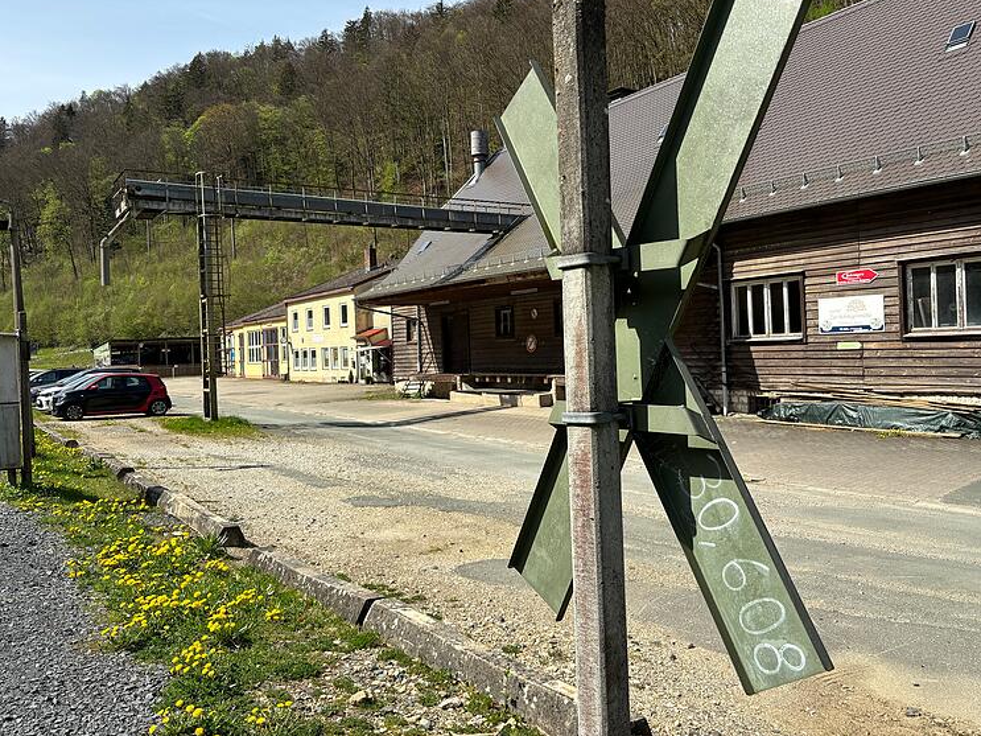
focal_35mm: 28
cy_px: 342
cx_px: 527
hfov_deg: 63.4
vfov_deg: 49.7
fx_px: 793
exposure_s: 1/2571
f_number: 1.6
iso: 50
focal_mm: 5.96
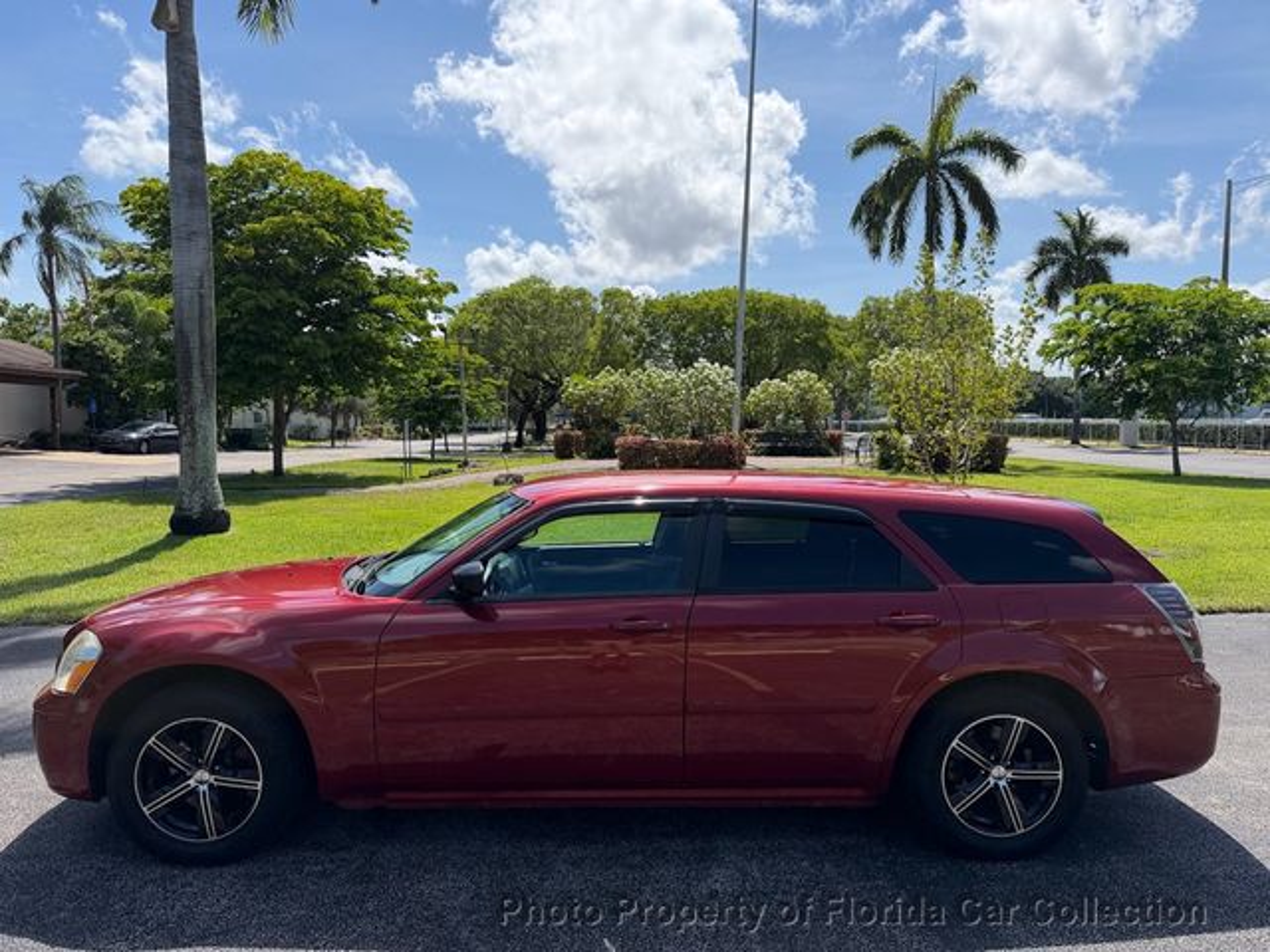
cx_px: 635
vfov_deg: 56.8
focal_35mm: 24
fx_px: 881
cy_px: 476
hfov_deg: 71.6
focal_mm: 6.76
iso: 100
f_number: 1.78
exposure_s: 1/6711
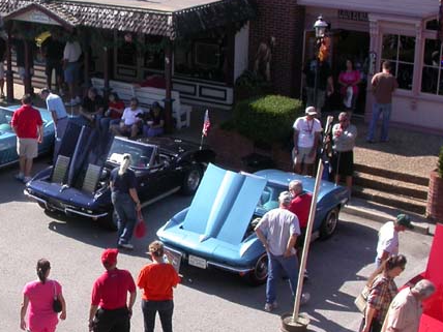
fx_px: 909
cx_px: 41
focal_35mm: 71
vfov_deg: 20.7
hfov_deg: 26.5
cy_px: 149
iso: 100
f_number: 6
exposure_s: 1/264
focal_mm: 7.85
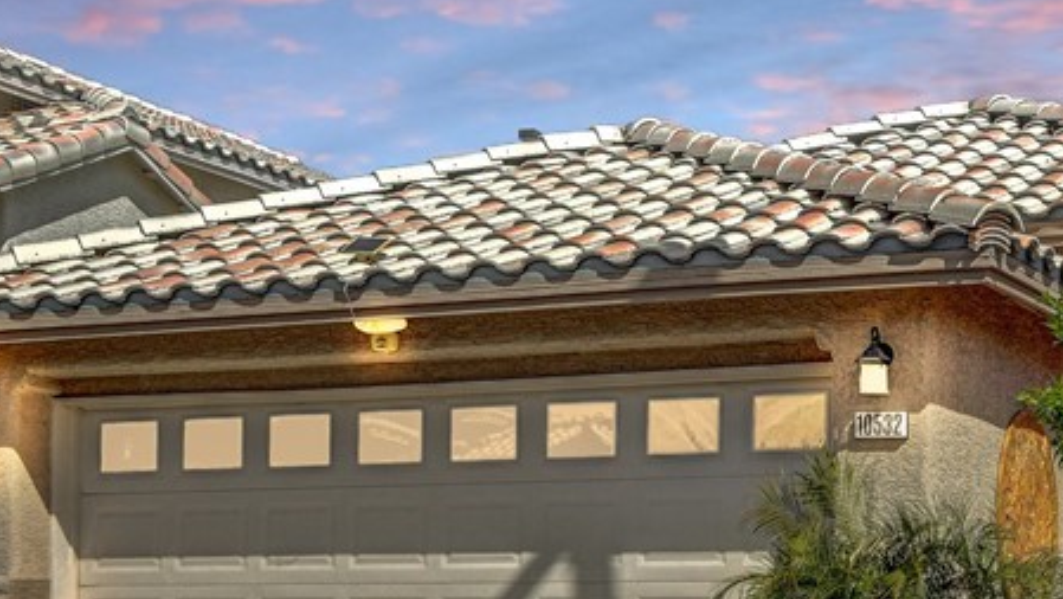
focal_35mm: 76
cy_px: 587
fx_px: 2143
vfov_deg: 15.6
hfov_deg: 27.5
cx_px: 777
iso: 400
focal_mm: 20
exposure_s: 1/2000
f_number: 9
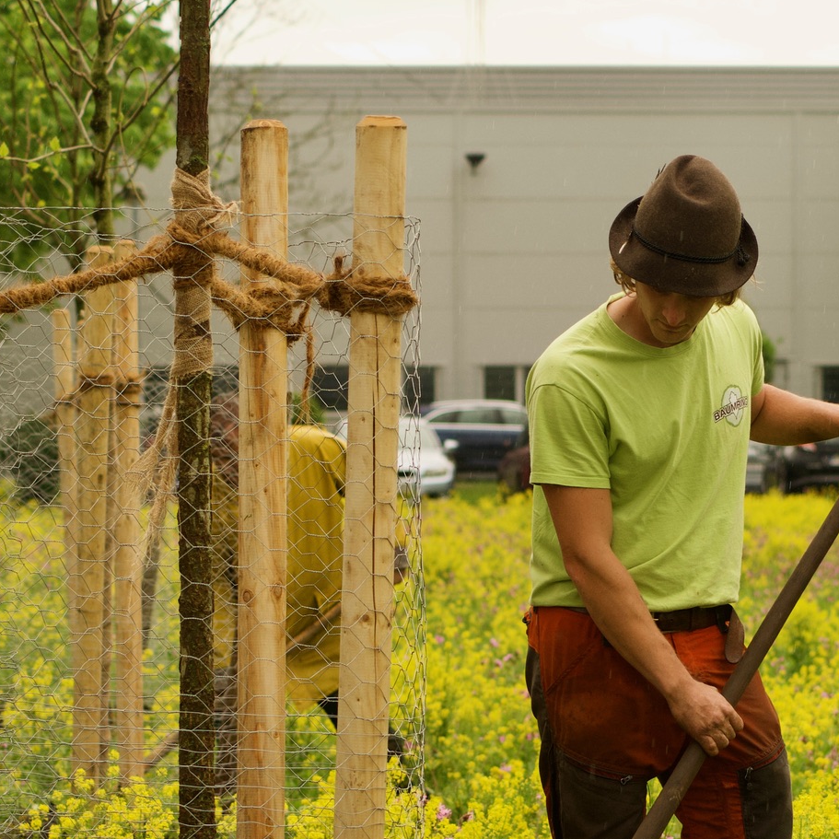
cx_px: 592
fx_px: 5018
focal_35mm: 183
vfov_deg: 9.5
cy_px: 744
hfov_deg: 9.5
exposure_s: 1/400
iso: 640
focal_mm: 85
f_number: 5.6
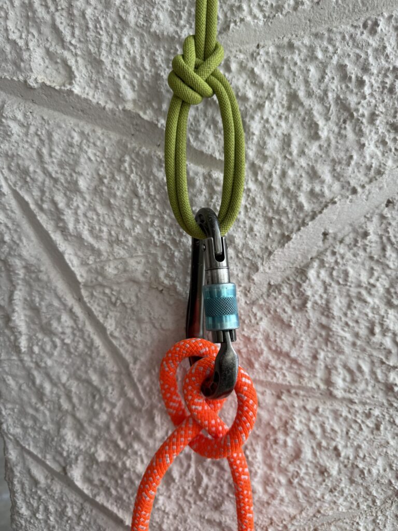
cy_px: 266
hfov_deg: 56.8
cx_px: 199
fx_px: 368
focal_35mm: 24
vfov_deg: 71.6
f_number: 1.78
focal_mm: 6.76
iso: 80
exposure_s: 1/689
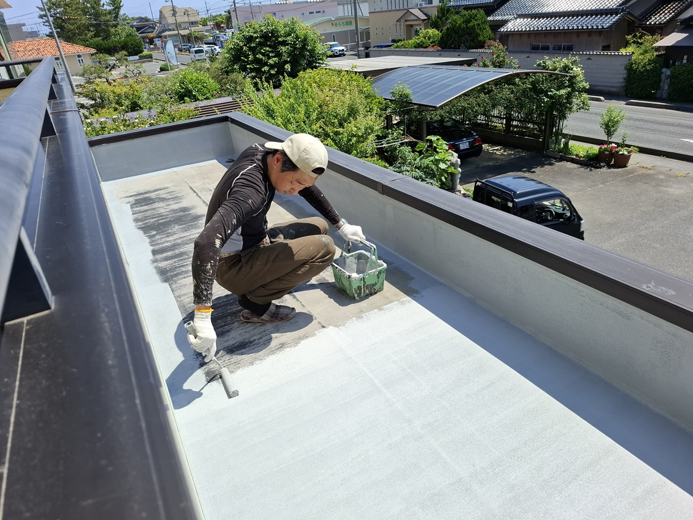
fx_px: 460
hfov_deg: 73.9
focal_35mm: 23
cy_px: 260
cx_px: 346
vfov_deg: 58.9
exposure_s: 1/1880
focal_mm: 5.54
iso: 50
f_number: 1.8
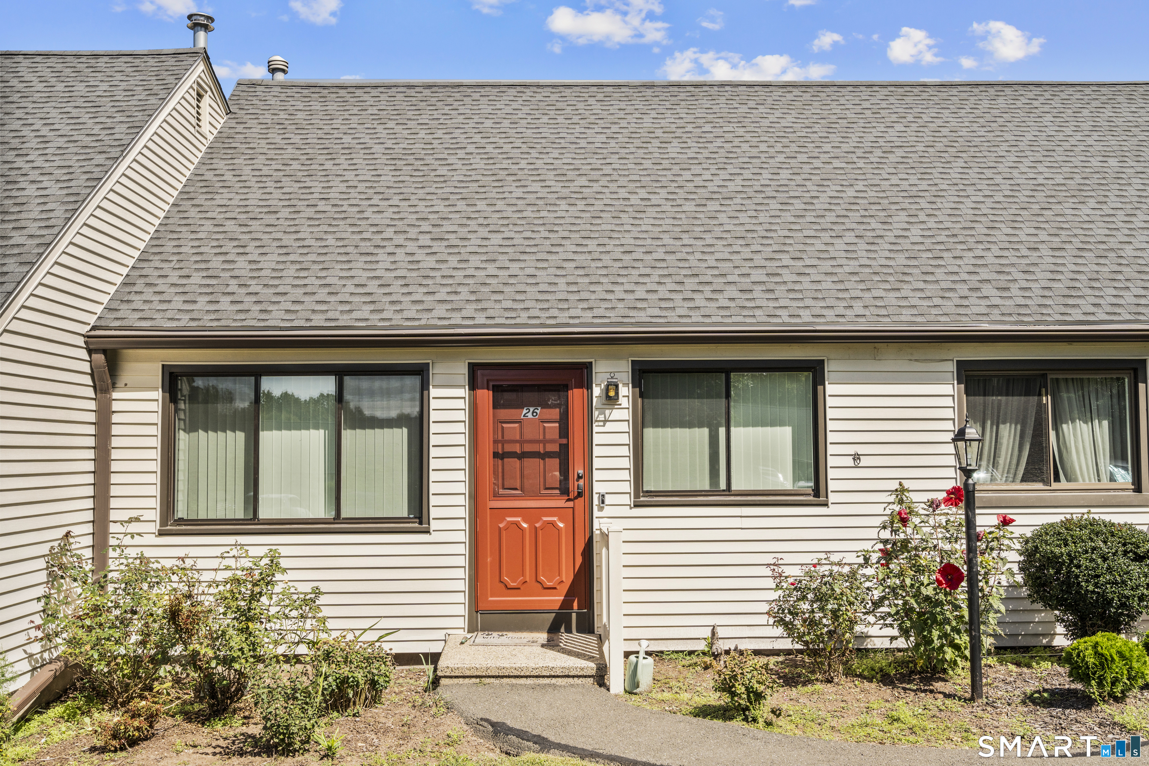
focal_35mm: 34
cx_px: 574
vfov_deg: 38.9
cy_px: 383
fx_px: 1085
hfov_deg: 55.8
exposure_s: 1/60
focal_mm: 34
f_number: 9
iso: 250
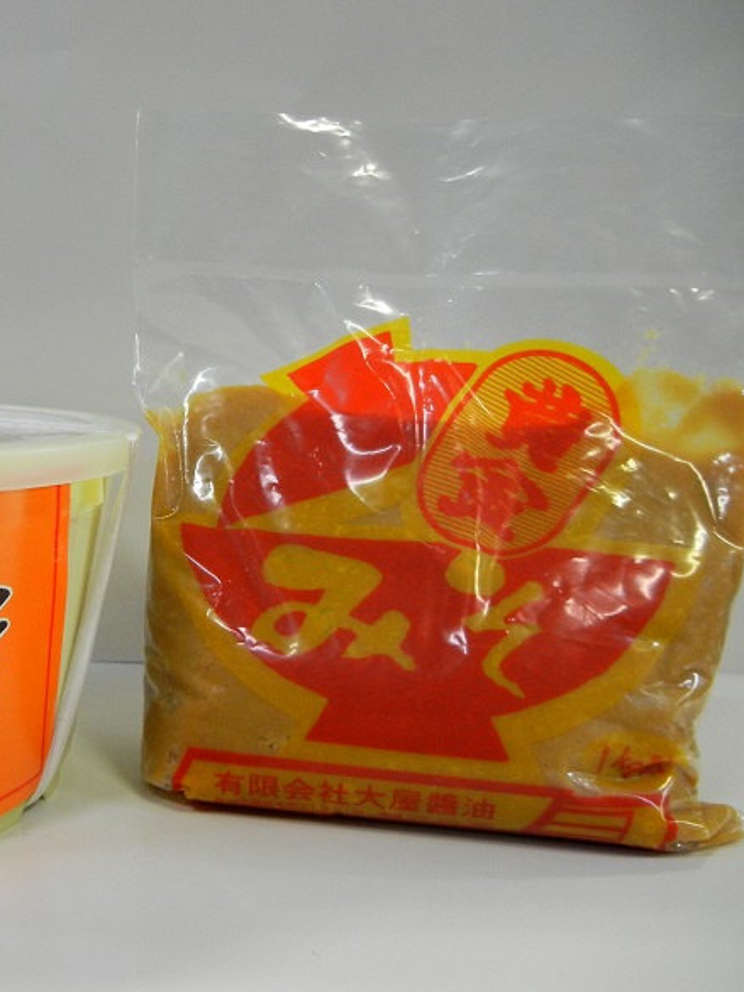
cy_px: 485
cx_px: 122
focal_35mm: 41
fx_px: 1175
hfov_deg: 33.8
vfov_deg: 45.8
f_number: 3.5
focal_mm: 5.4
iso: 400
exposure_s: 1/16.7
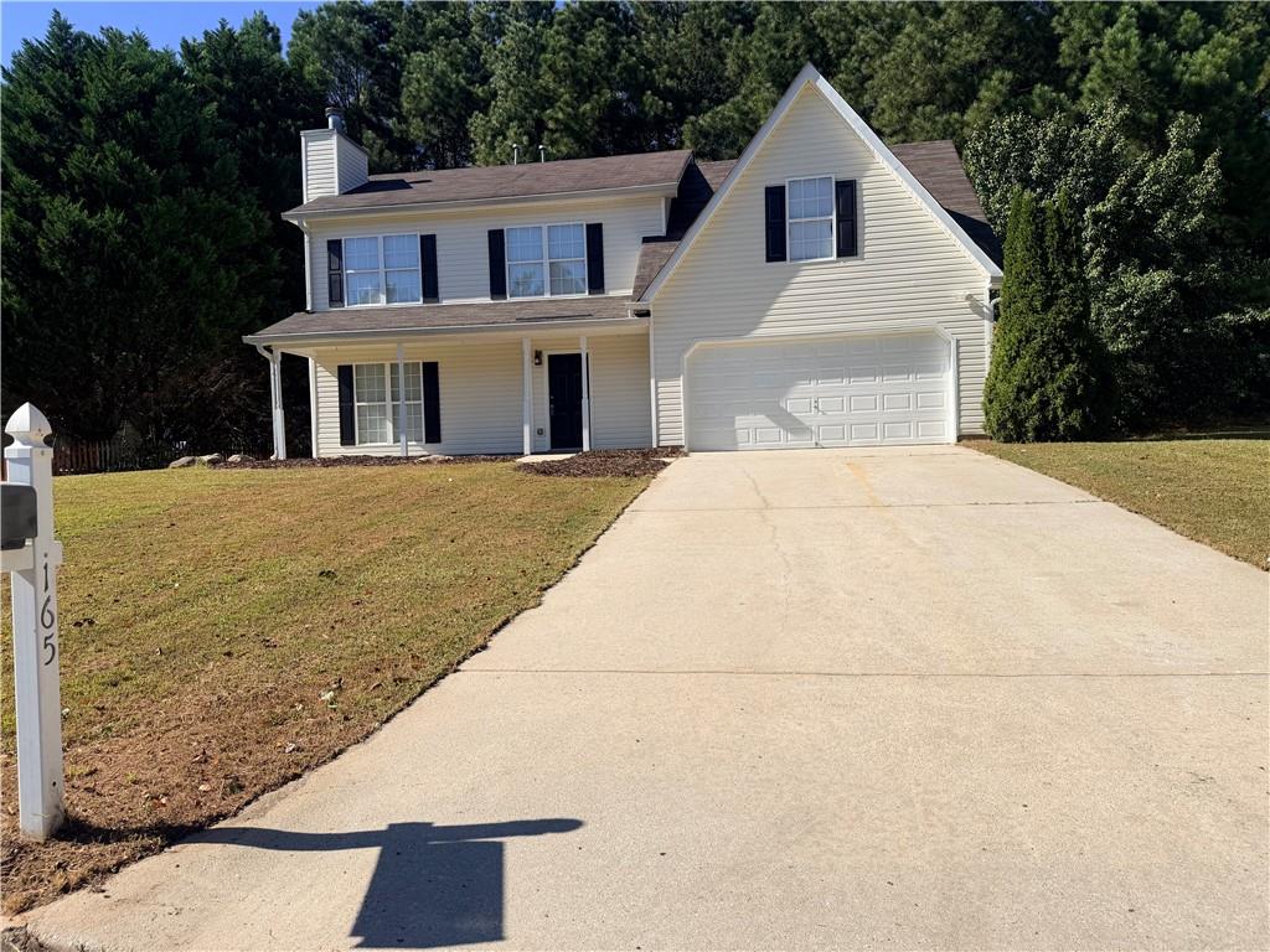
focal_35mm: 24
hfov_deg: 71.6
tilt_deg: +1.0
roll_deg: +1.3
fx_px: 881
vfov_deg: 56.8
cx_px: 635
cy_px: 476
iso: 80
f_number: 1.78
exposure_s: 1/6173
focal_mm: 6.76
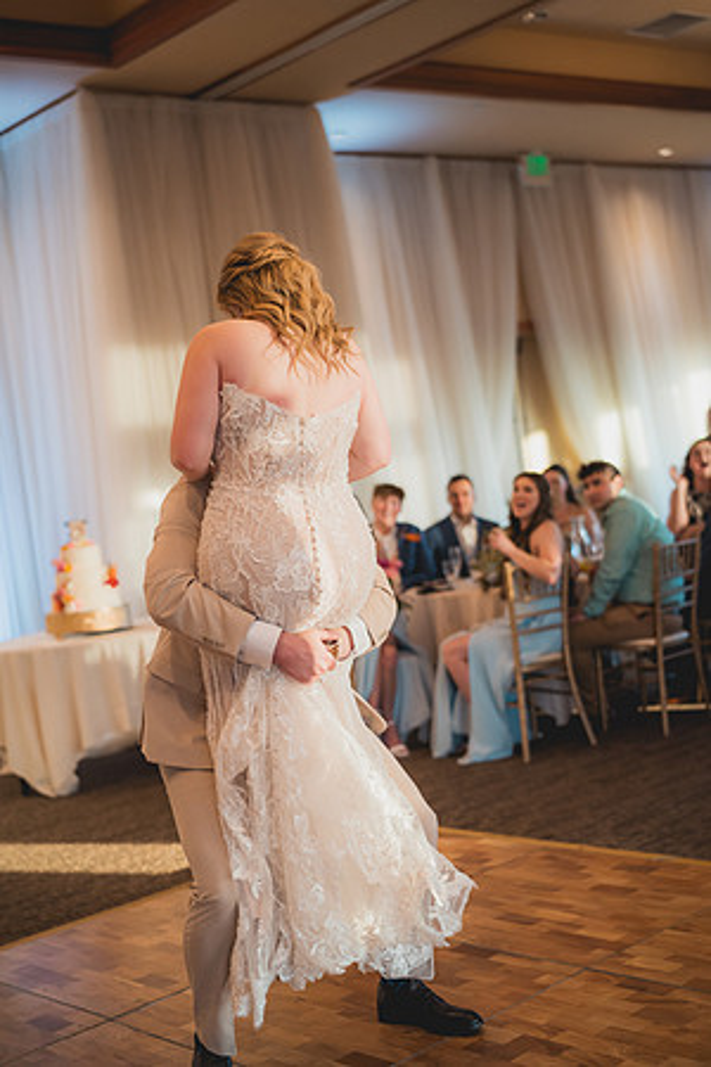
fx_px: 1481
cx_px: 356
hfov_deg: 27.0
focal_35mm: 50
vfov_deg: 39.6
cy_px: 534
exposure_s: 1/800
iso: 1250
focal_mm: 50
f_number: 1.8
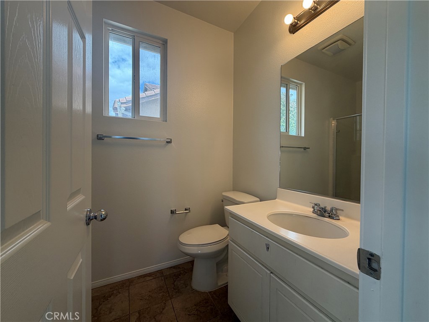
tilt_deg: -0.7
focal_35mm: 14
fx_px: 174
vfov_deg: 85.7
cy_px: 161
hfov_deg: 102.1
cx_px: 214
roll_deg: +0.1
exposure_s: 1/133
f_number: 2.2
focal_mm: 2.22
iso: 50
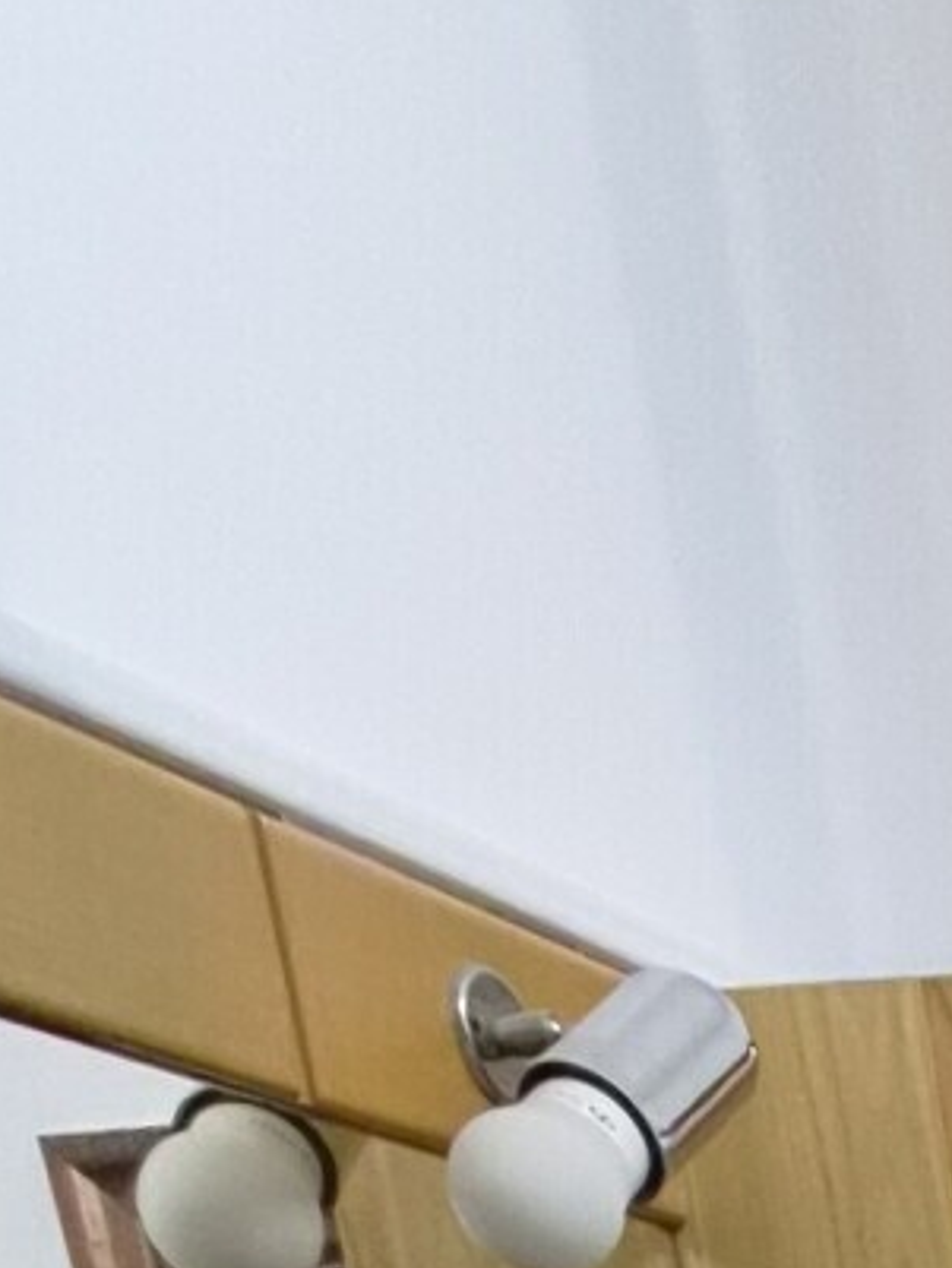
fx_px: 3042
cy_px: 2817
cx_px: 2410
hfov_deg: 12.8
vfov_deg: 15.8
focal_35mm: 83
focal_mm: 2.2
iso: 400
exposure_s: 1/100
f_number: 2.2
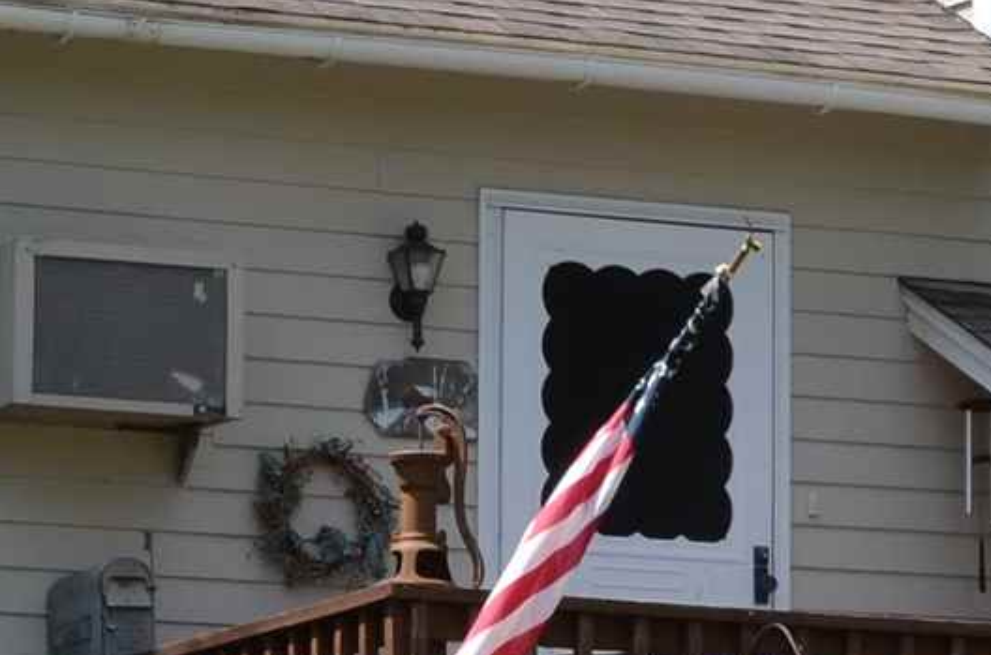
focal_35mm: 227
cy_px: 580
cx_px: 794
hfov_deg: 9.1
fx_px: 6232
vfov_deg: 6.0
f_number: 8
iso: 160
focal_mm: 26
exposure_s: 1/250
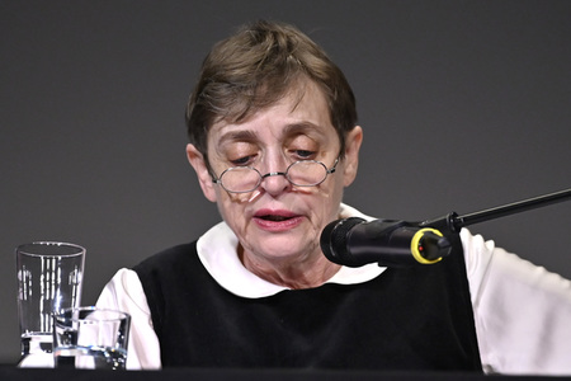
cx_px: 286
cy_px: 190
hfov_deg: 10.3
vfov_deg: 6.9
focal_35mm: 200
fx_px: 3172
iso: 1250
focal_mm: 200
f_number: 2.8
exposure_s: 1/400
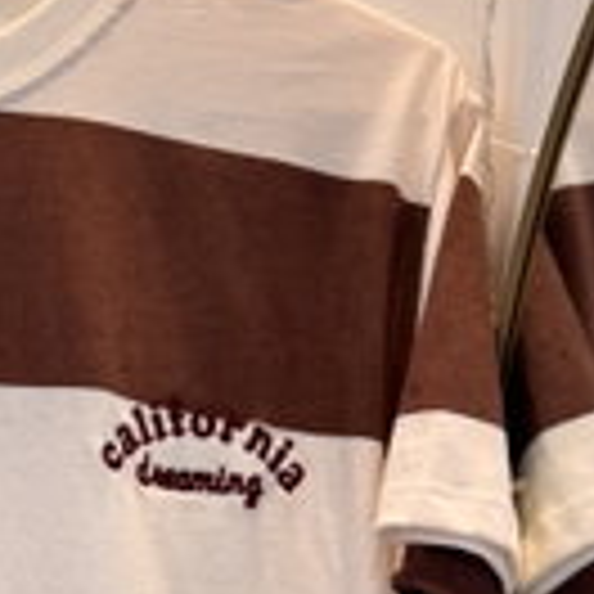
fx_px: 1670
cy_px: 700
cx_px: -9
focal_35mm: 86
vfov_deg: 19.1
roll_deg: +1.0
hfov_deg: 19.5
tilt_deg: -3.3
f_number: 1.78
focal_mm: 6.76
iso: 125
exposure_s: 1/100
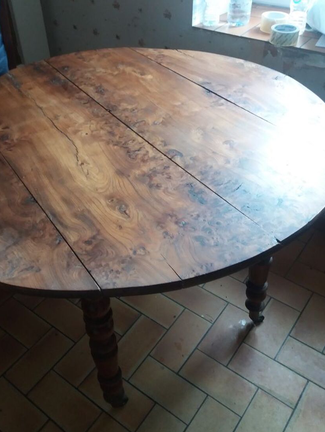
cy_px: 193
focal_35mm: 34
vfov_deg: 53.8
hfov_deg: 41.6
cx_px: 133
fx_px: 425
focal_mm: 3.7
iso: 160
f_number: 1.9
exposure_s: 1/17
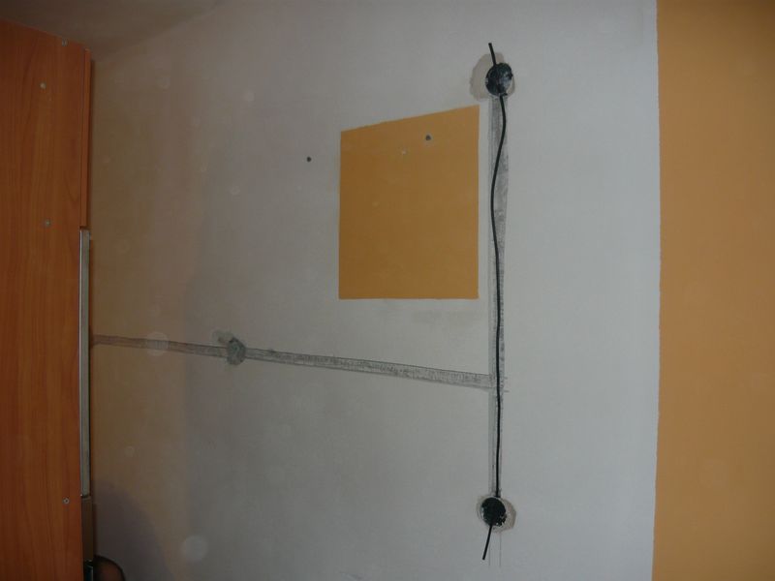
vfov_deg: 42.9
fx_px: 739
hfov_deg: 55.4
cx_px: 388
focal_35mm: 33
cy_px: 290
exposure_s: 1/30
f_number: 2.8
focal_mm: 5.5
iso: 100
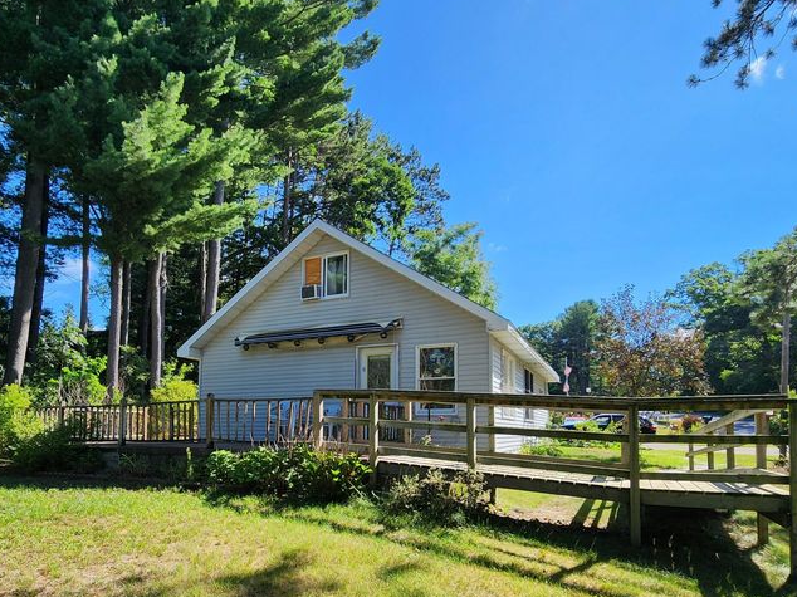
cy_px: 402
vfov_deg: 61.7
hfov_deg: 78.3
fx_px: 483
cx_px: 328
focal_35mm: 21
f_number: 2.2
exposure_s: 1/1208
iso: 50
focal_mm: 2.2
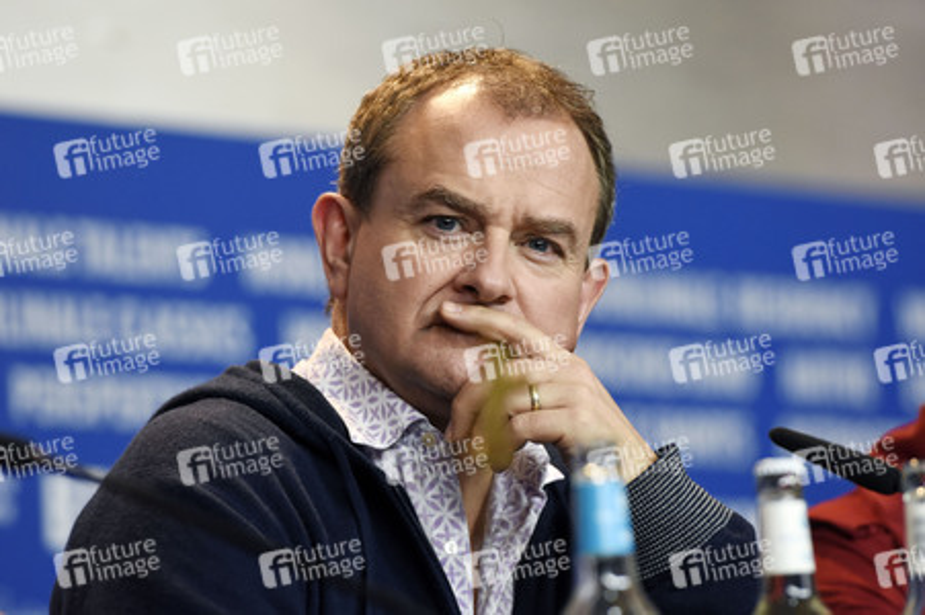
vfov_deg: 4.6
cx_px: 462
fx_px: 7702
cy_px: 308
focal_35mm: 300
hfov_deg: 6.9
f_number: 3.5
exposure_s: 1/320
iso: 800
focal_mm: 200
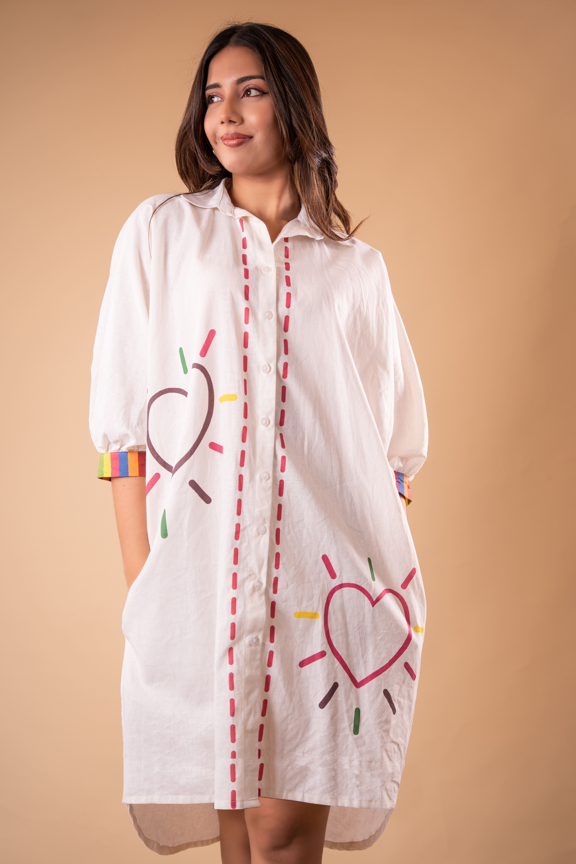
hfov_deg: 23.0
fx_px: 1416
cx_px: 288
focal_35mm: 59
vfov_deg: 33.9
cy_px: 432
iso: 160
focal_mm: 59
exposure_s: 1/200
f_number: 2.8
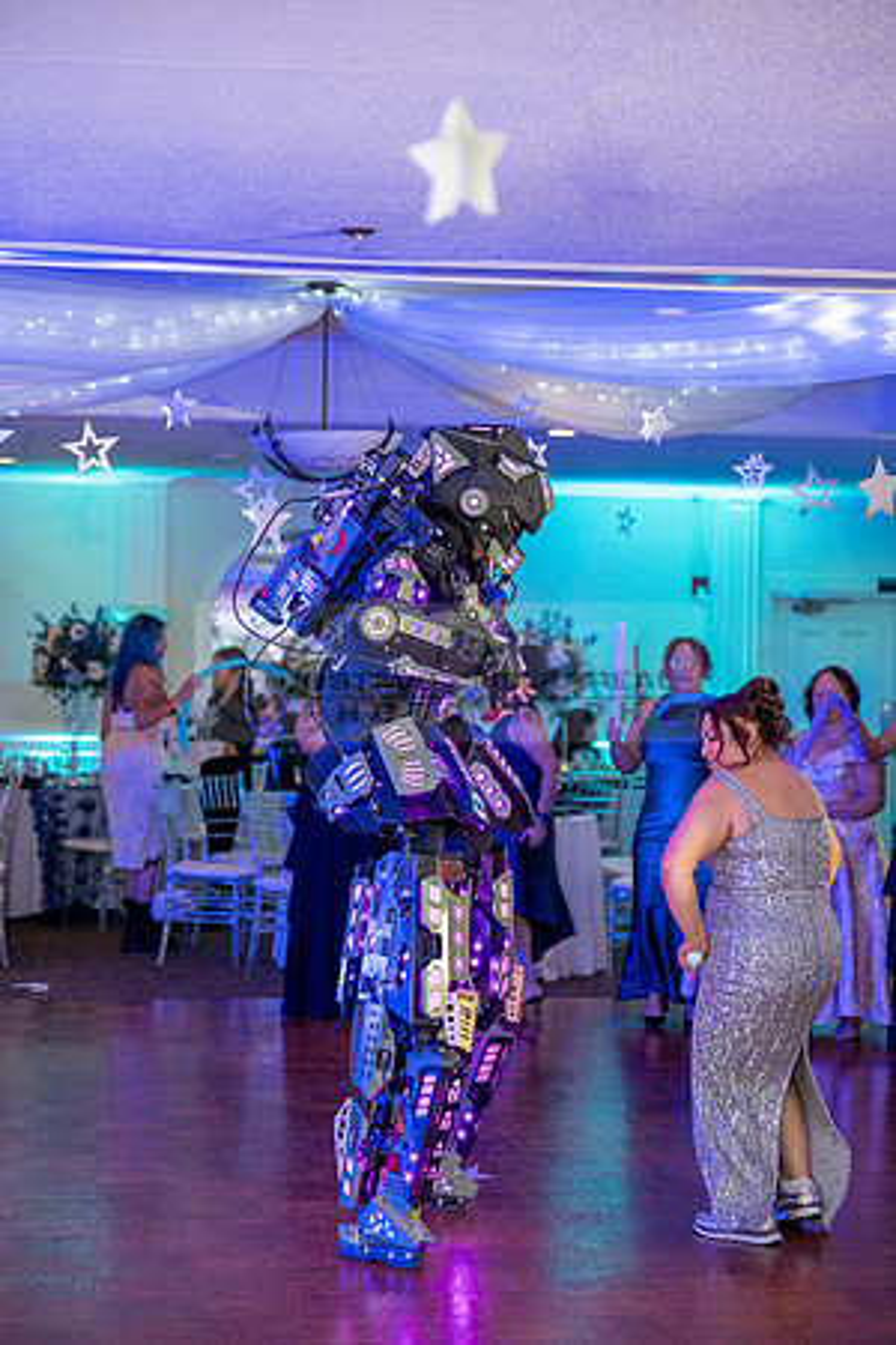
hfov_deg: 19.5
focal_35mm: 70
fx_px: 2613
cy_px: 672
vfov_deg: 28.8
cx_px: 448
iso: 1250
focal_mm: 70
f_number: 2.8
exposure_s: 1/200
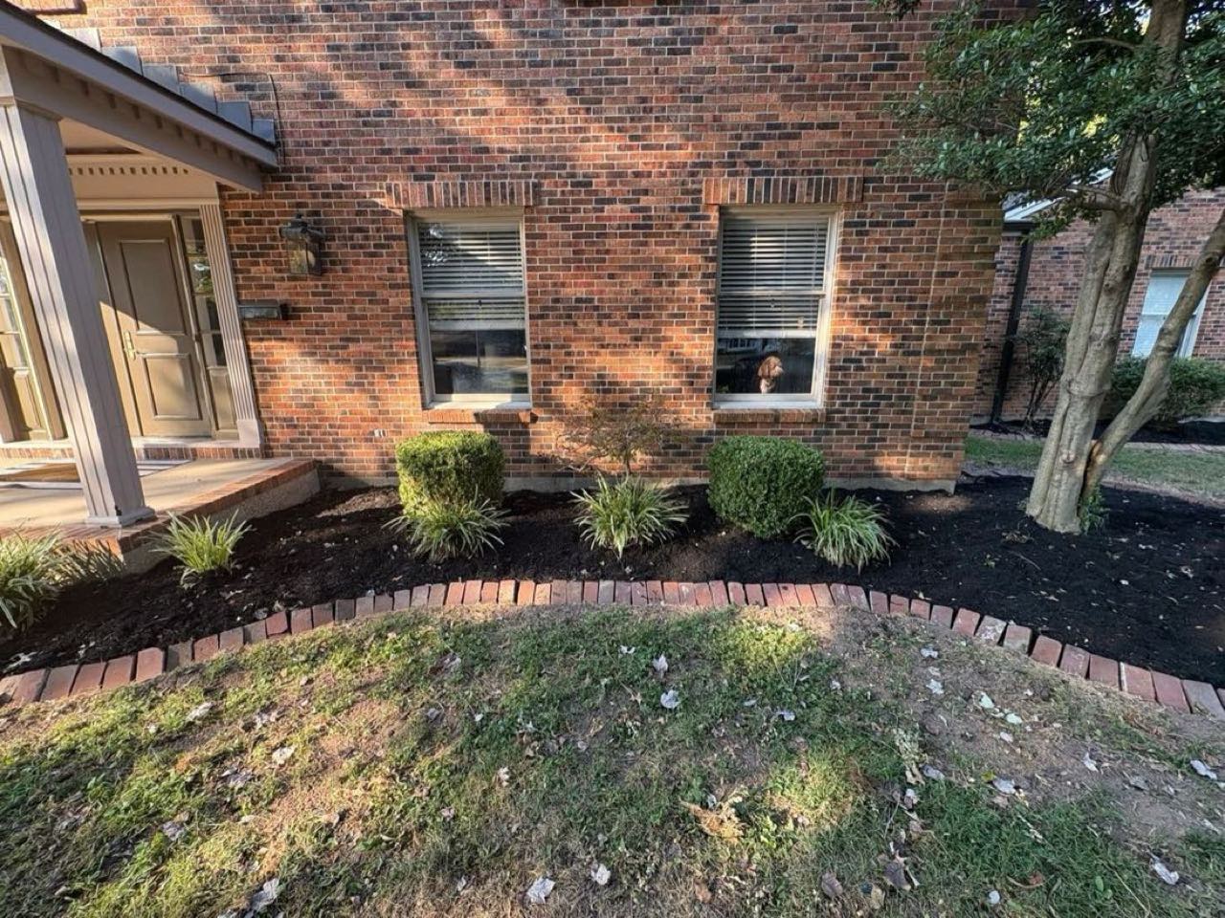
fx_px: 495
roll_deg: +1.2
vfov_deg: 85.7
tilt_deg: -11.9
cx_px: 612
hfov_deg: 102.1
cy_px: 459
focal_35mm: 14
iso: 80
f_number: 2.2
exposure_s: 1/132
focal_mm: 2.22
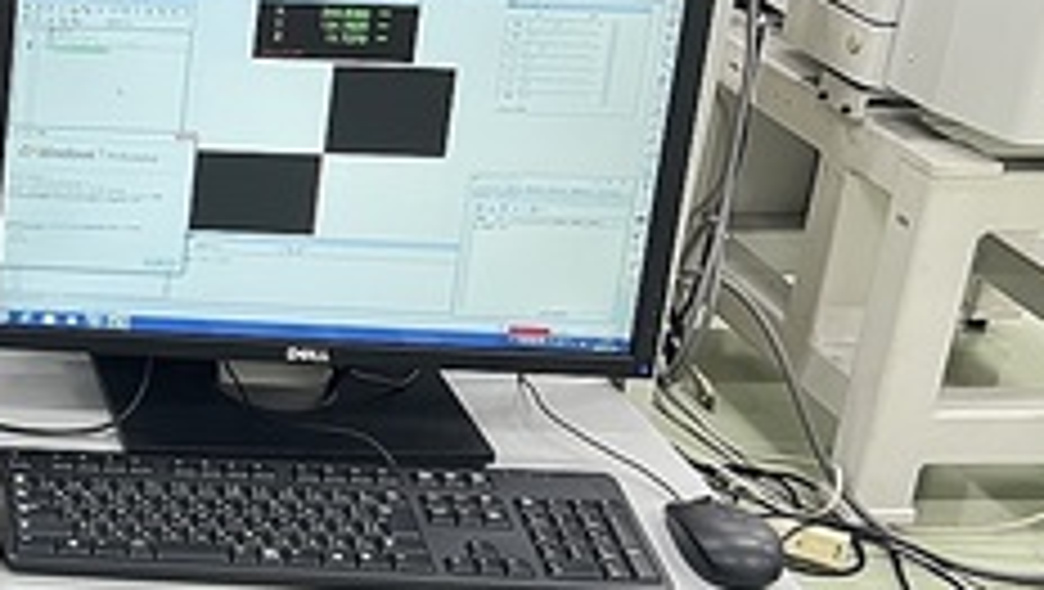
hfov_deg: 23.7
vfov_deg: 15.5
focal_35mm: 78
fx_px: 2161
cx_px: -333
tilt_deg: -23.0
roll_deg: -0.6
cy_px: 230
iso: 125
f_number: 1.5
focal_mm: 5.7
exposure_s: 1/50
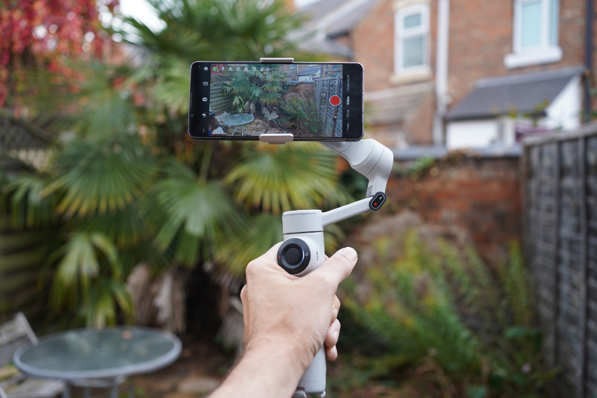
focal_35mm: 35
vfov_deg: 37.9
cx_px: 298
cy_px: 199
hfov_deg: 54.4
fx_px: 580
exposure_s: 1/160
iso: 320
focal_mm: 35
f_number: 4
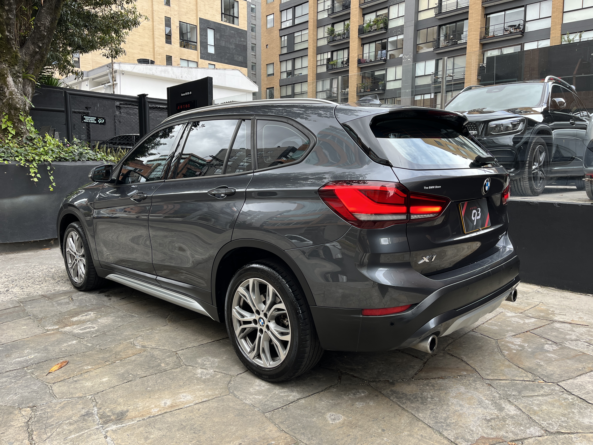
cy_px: 222
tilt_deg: -7.3
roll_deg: -0.1
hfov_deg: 67.3
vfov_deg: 53.1
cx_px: 296
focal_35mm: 26
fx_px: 445
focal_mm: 5.1
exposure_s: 1/205
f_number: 1.6
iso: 40
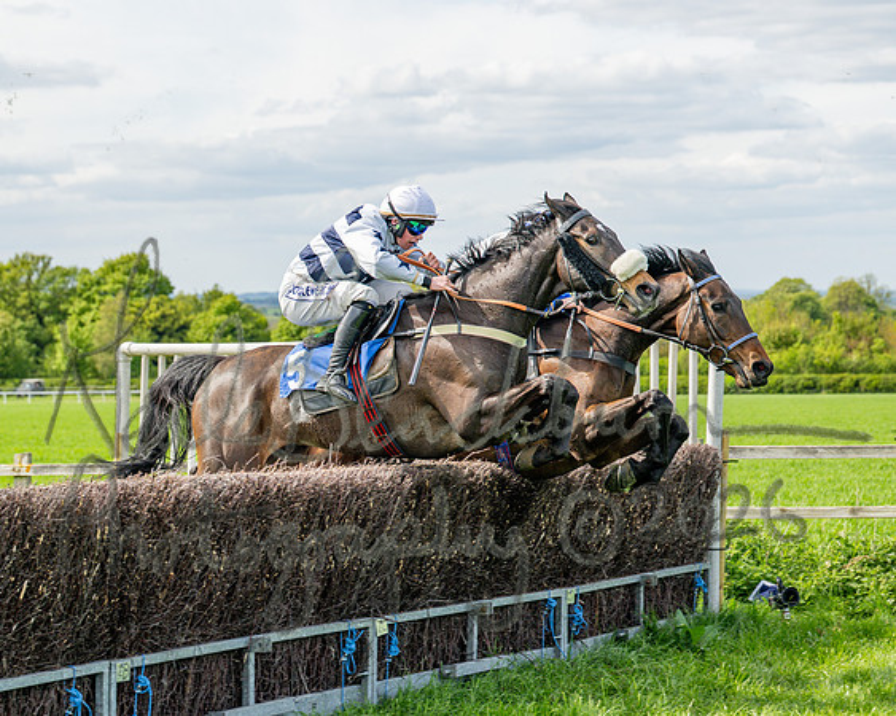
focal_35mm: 104
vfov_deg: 14.8
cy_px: 452
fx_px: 2754
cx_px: 345
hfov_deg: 18.5
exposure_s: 1/1600
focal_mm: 70
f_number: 4
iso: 200
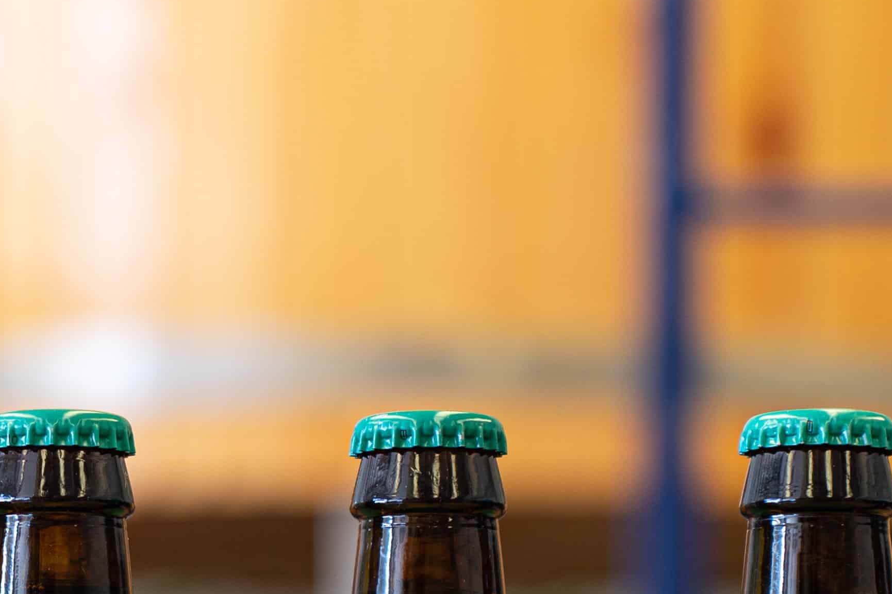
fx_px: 4236
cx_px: 94
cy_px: 894
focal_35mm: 171
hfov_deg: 11.9
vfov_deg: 7.9
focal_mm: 50
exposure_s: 1/8
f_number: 2.8
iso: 100
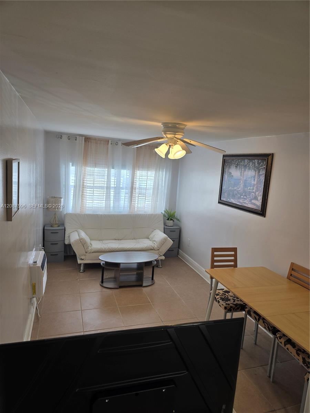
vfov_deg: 73.9
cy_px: 206
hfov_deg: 58.9
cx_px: 155
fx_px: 275
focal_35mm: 23
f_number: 1.7
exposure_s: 1/120
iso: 64
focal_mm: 6.3
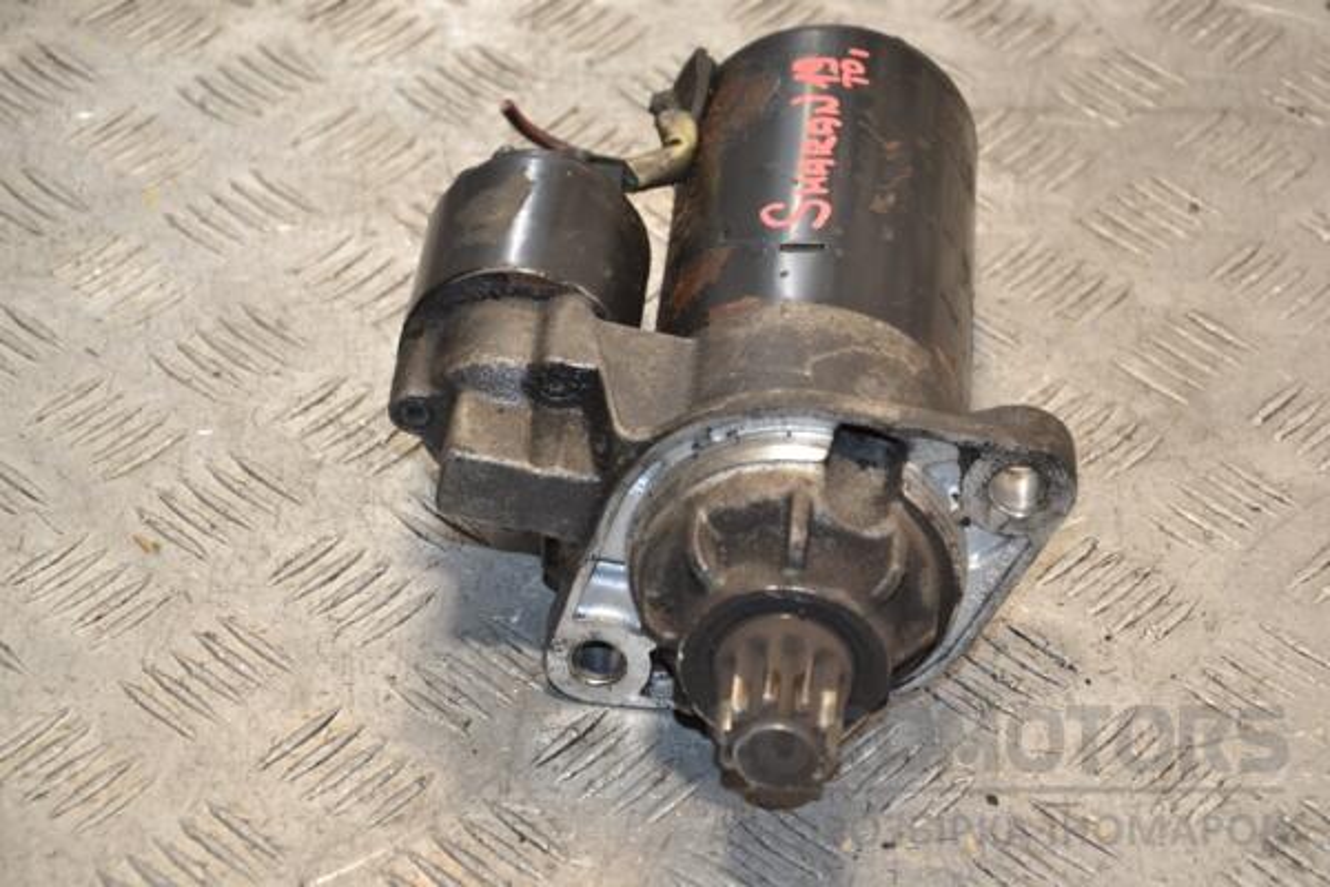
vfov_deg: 13.0
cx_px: 665
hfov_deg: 19.5
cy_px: 444
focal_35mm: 105
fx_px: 3879
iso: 800
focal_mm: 70
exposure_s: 1/200
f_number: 5.6
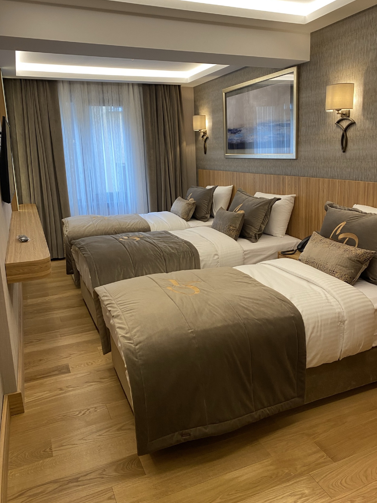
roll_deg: +2.6
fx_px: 407
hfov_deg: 49.7
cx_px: 202
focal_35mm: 28
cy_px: 238
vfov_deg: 63.4
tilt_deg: -10.8
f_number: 1.8
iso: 125
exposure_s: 1/73
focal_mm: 4.25
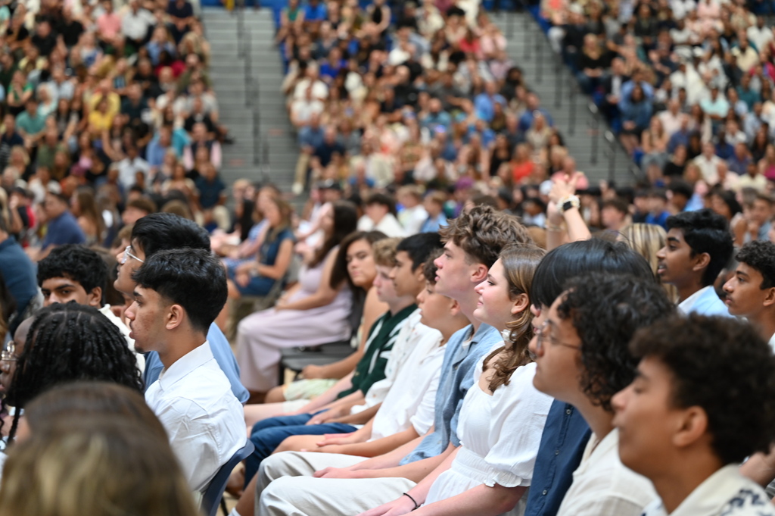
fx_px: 1506
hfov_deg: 28.9
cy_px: 258
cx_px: 388
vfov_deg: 19.4
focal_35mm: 70
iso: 900
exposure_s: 1/125
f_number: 2.8
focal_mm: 70
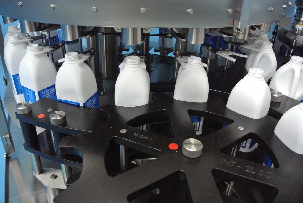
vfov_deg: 45.1
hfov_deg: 63.6
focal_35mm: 29
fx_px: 244
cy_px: 102
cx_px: 152
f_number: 3.5
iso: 2800
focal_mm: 11
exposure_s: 1/60
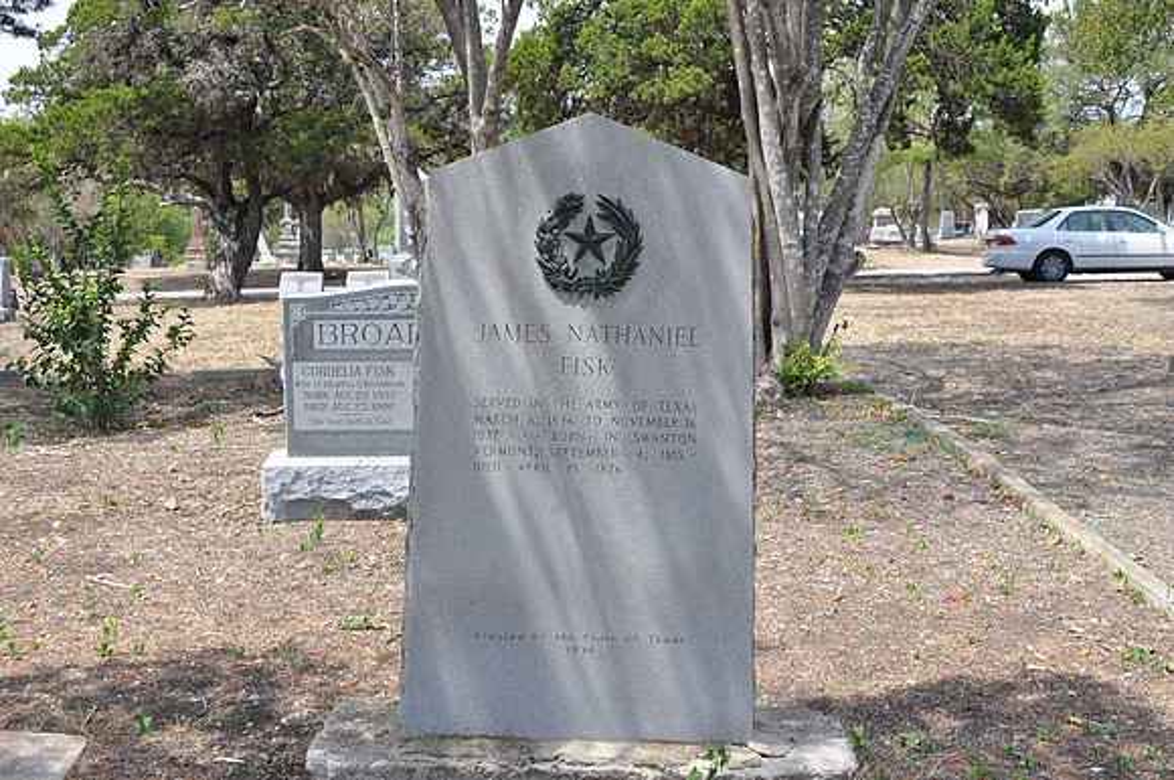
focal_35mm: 46
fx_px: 1514
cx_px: 587
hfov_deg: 42.4
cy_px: 390
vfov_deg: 28.9
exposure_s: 1/160
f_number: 6.3
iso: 200
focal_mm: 31
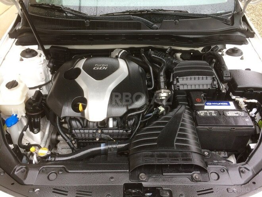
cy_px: 98
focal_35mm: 29
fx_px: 219
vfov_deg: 48.2
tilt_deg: -41.7
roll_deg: -2.0
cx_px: 131
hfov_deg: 61.7
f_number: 2.2
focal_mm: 4.15
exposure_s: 1/100
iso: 64
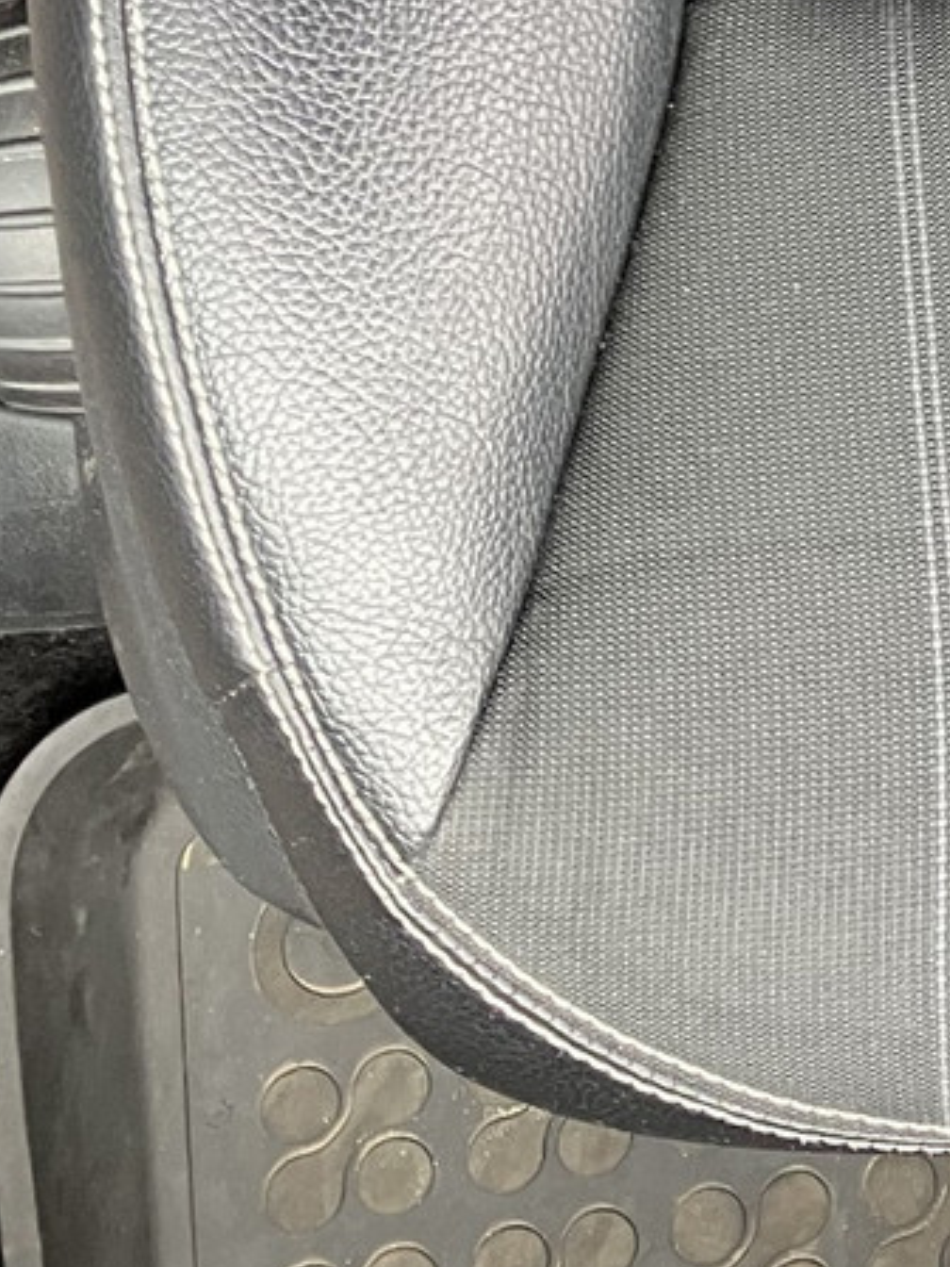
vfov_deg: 17.0
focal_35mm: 100
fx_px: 3659
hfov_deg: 13.5
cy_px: -843
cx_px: 1606
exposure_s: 1/63
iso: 80
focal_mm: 3.99
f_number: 1.8
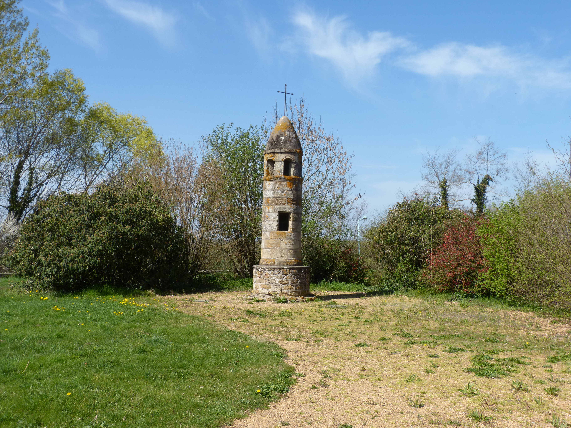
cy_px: 214
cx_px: 286
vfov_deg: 34.3
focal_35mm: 42
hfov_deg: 44.8
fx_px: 693
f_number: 4
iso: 100
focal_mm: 7.4
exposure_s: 1/800
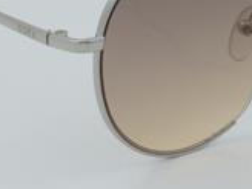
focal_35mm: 176
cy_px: 20
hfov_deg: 11.2
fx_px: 1281
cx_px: 167
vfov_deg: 8.4
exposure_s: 1/3
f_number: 32
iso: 100
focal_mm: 50
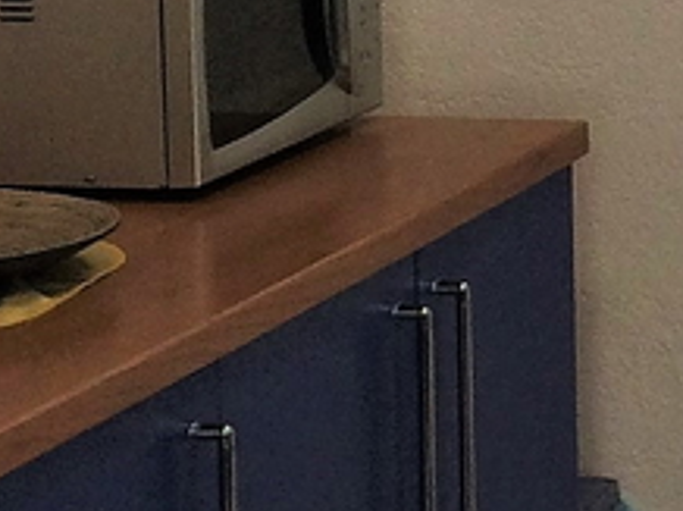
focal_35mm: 192
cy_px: -263
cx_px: 996
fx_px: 3784
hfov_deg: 10.0
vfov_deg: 7.6
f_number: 2.2
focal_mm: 4.15
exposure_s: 1/100
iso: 64
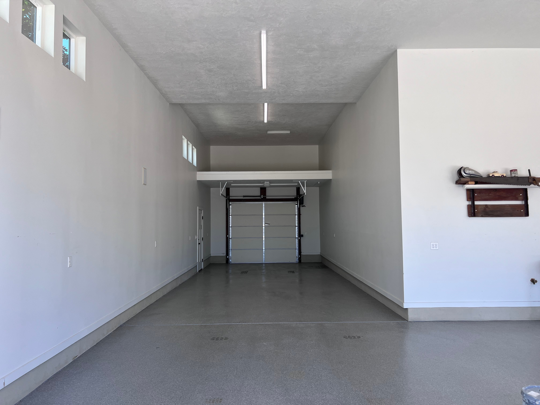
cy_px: 202
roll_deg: +0.2
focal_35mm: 26
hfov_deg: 67.3
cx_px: 270
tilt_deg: +4.1
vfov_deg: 53.1
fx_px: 406
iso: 50
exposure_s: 1/421
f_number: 1.5
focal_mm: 5.7
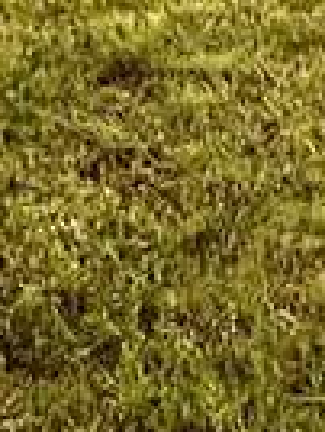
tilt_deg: -1.9
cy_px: -438
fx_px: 1248
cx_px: -29
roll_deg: -2.5
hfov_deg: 14.5
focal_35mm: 100
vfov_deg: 15.5
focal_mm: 2.22
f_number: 2.2
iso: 50
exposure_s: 1/6173
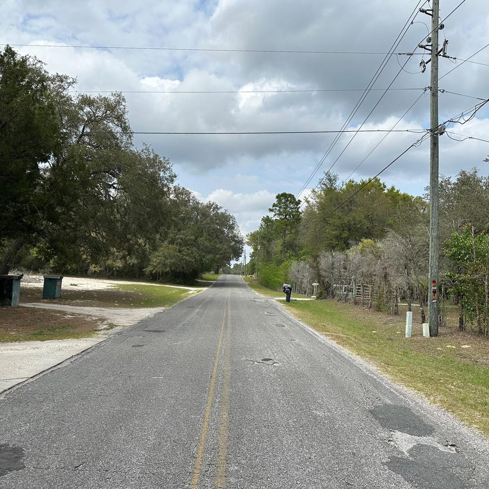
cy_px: 248
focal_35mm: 29
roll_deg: -2.3
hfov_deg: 55.6
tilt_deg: +2.4
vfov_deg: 55.6
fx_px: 463
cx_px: 225
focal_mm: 6.86
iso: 80
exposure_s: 1/4762
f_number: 1.78
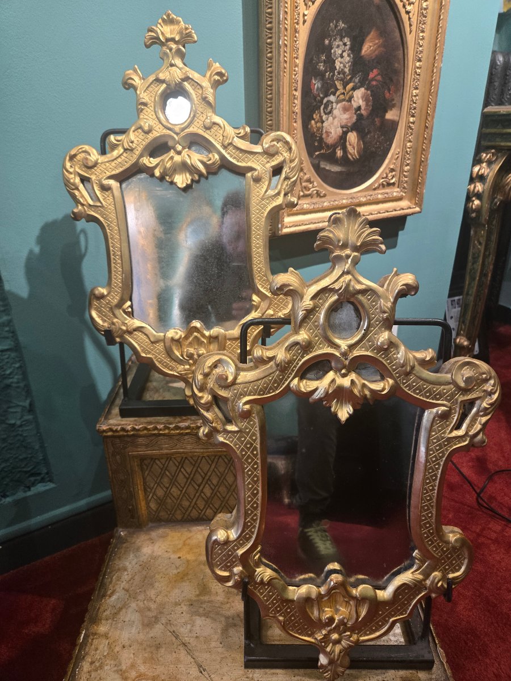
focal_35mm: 23
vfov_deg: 73.9
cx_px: 256
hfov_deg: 58.9
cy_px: 340
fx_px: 453
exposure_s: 1/100
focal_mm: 5.4
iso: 320
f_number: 1.8
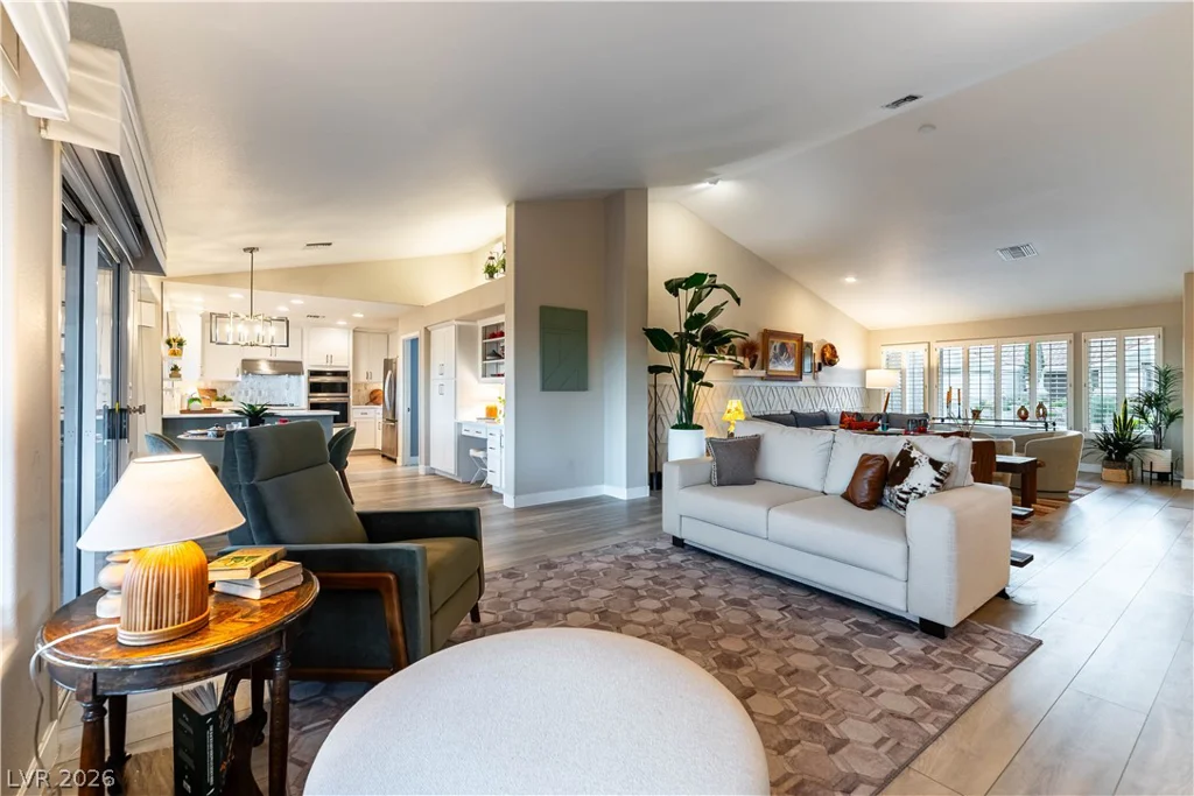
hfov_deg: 100.4
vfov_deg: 77.3
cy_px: 398
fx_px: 498
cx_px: 597
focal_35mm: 15
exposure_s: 1/200
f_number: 8
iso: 400
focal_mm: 15
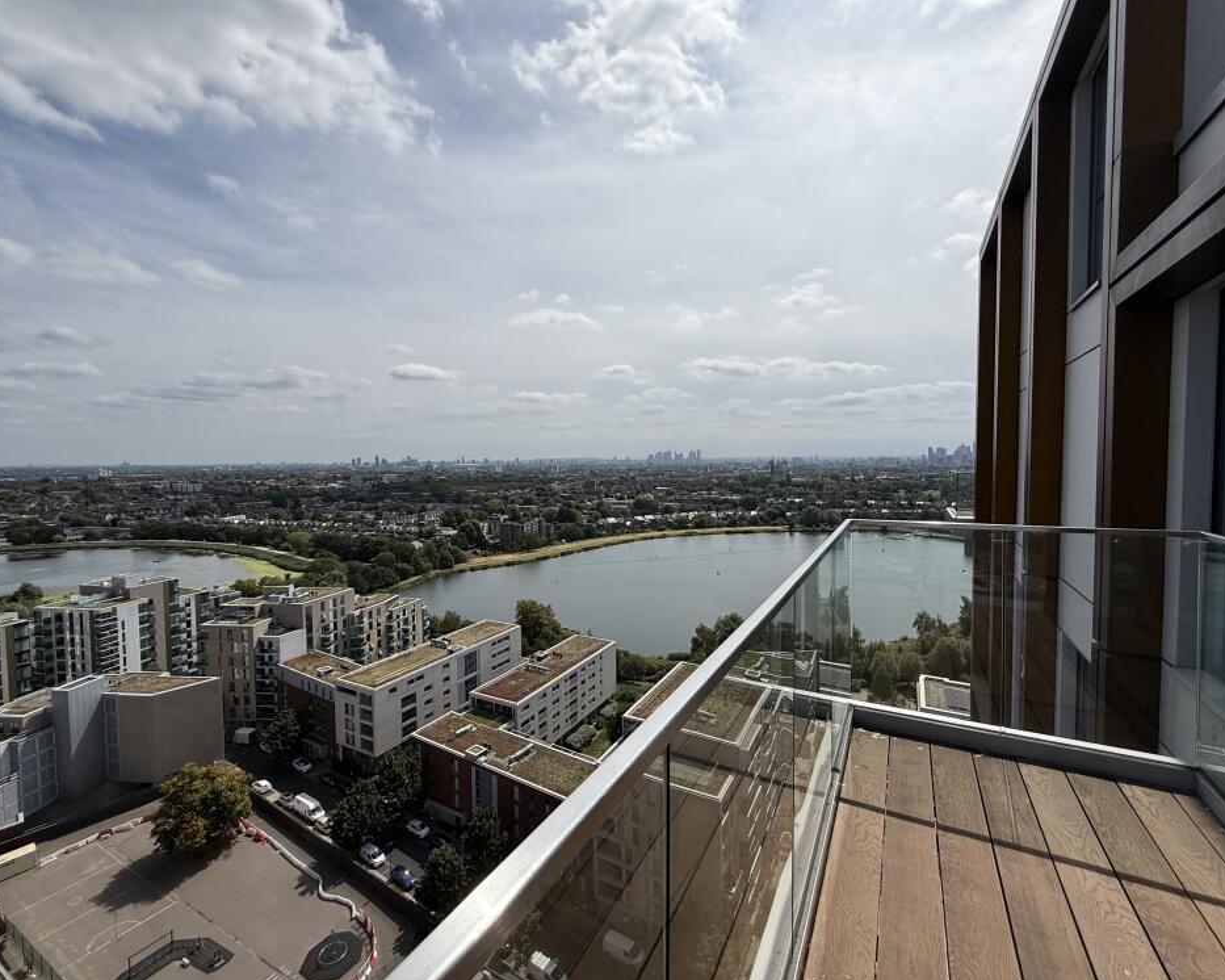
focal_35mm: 15
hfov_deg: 96.8
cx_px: 624
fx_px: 544
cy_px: 481
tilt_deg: -1.4
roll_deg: -0.6
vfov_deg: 84.0
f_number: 2.2
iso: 50
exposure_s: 1/6173
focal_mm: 2.22
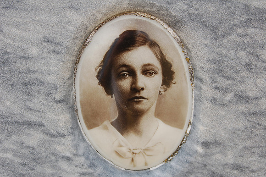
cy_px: 88
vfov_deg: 20.6
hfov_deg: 30.5
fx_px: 487
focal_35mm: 66
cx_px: 133
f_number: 7.1
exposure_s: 1/200
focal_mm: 44
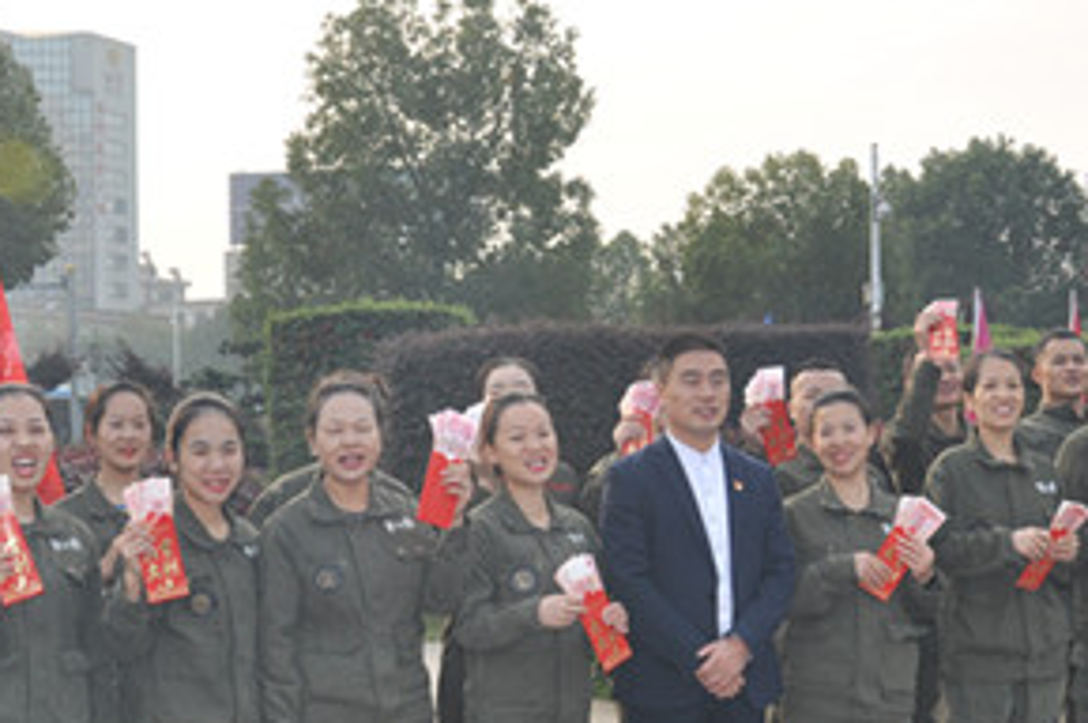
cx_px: 568
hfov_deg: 35.7
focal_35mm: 56
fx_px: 1691
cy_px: 501
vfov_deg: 24.0
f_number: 7.1
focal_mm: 18
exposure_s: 1/200
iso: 200
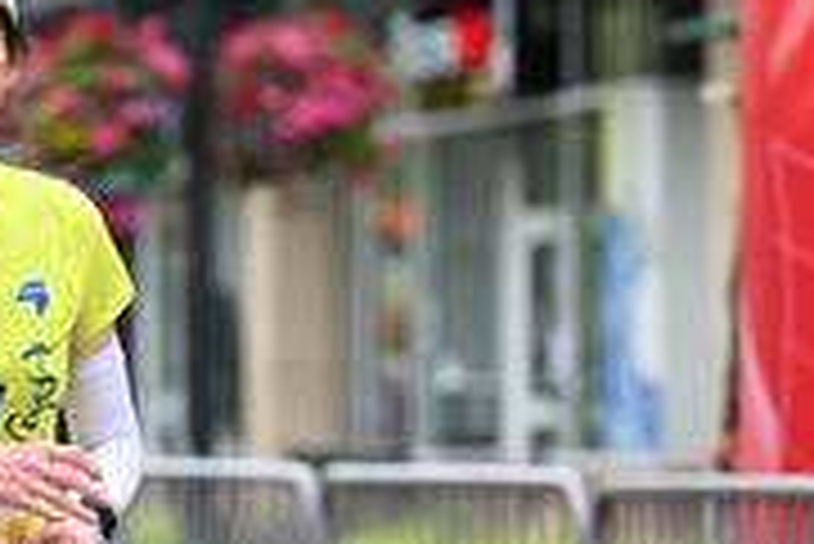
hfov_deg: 7.6
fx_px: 6110
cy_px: 301
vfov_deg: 5.1
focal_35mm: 270
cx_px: 74
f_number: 2.8
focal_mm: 89
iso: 1000
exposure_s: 1/1600
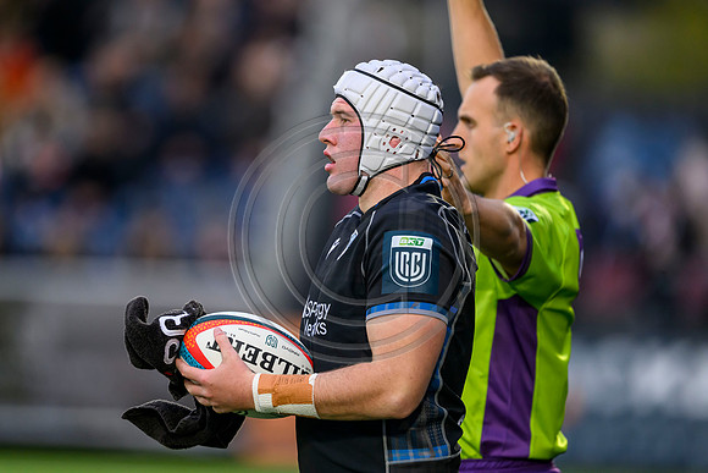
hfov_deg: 3.7
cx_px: 354
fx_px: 11015
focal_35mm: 560
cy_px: 236
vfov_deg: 2.5
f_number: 4
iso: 2500
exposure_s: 1/1250
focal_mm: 560
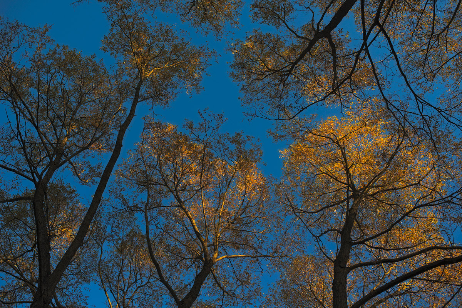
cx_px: 231
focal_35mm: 35
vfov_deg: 37.9
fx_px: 449
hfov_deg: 54.4
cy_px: 154
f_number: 4
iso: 64
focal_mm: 35
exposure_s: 1/800
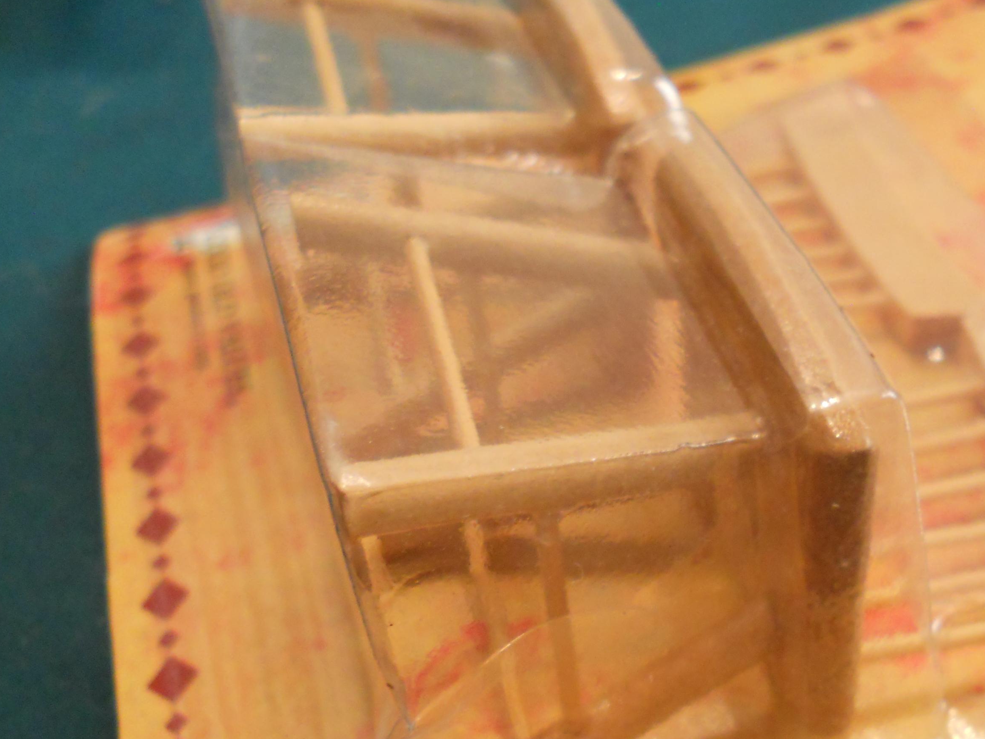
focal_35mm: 55
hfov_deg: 34.7
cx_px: 625
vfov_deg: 26.2
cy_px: 550
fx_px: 1565
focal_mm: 5.8
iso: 320
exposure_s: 1/30
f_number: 3.5
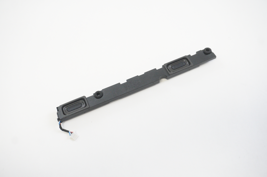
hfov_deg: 53.2
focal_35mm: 36
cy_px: 88
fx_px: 267
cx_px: 134
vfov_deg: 36.8
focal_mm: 24
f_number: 5.6
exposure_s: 1/125
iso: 4000
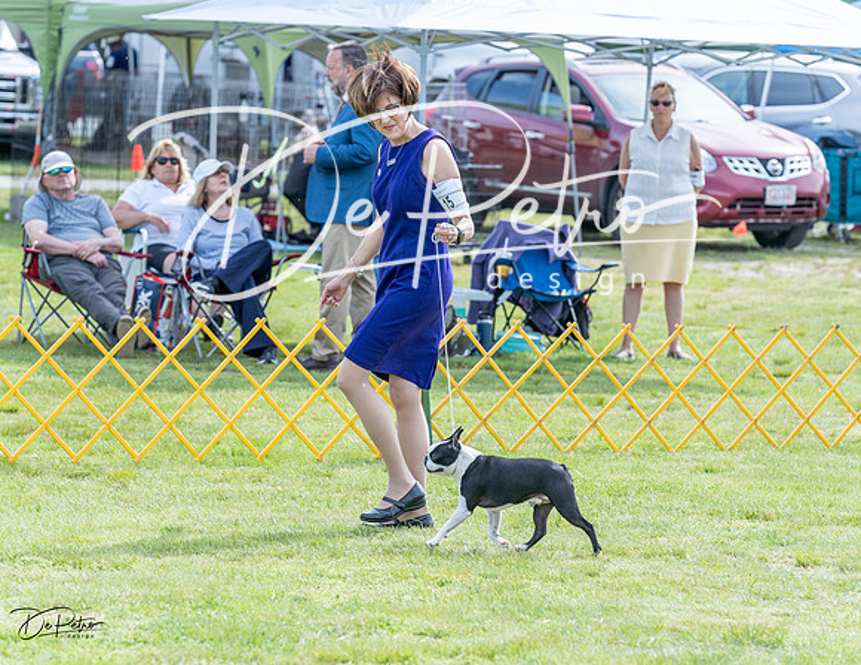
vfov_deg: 8.4
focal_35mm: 181
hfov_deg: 10.8
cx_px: 430
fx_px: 4545
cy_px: 332
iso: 640
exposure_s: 1/1250
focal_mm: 164
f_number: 5.6
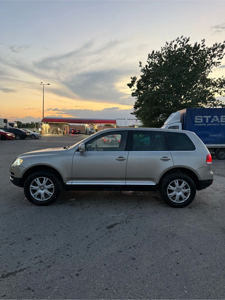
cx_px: 112
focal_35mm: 24
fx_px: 208
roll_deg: -1.6
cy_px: 150
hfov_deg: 56.8
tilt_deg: -6.8
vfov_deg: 71.6
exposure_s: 1/50
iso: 200
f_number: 1.78
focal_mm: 6.76
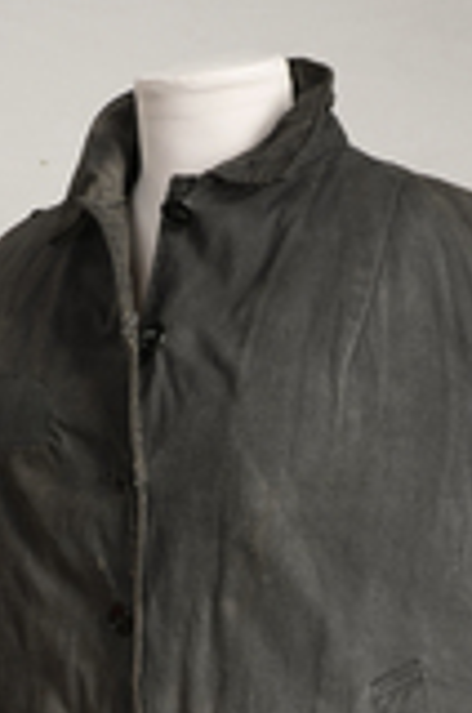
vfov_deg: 17.3
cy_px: 631
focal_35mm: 117
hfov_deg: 11.7
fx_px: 2311
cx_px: 252
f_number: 7.1
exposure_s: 1/20
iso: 320
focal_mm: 32
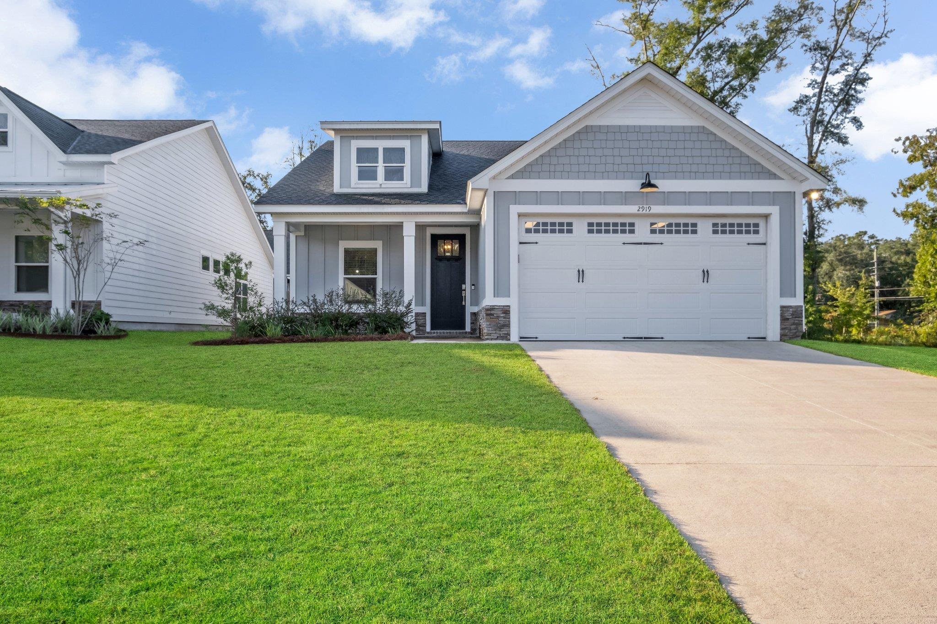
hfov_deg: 69.4
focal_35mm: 26
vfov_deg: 49.5
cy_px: 312
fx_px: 677
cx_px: 468
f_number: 8
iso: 400
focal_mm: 17.4
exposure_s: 1/340
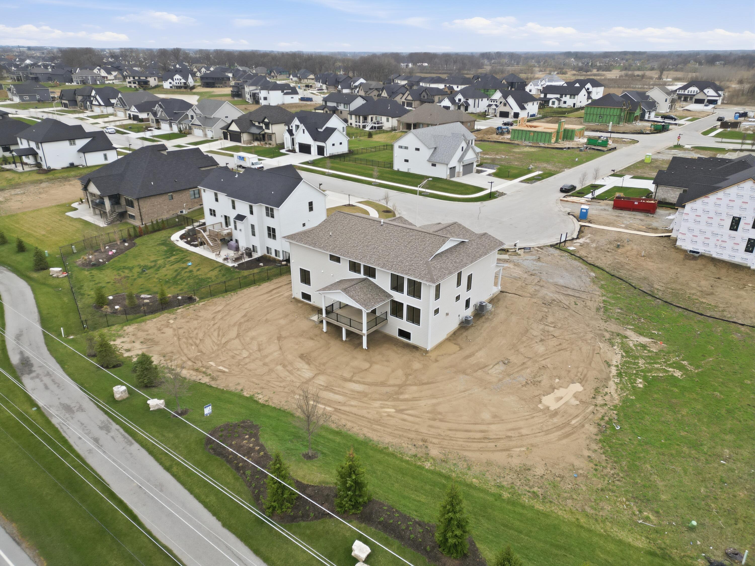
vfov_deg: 56.8
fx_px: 523
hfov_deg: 71.6
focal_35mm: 24
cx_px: 378
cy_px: 283
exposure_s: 1/1000
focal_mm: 6.7
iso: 130
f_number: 1.7
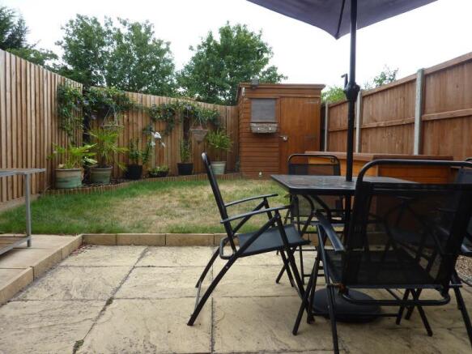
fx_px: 341
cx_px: 236
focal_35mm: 25
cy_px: 177
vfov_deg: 54.9
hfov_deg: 69.4
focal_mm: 4.1
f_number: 4
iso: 80
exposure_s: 1/160
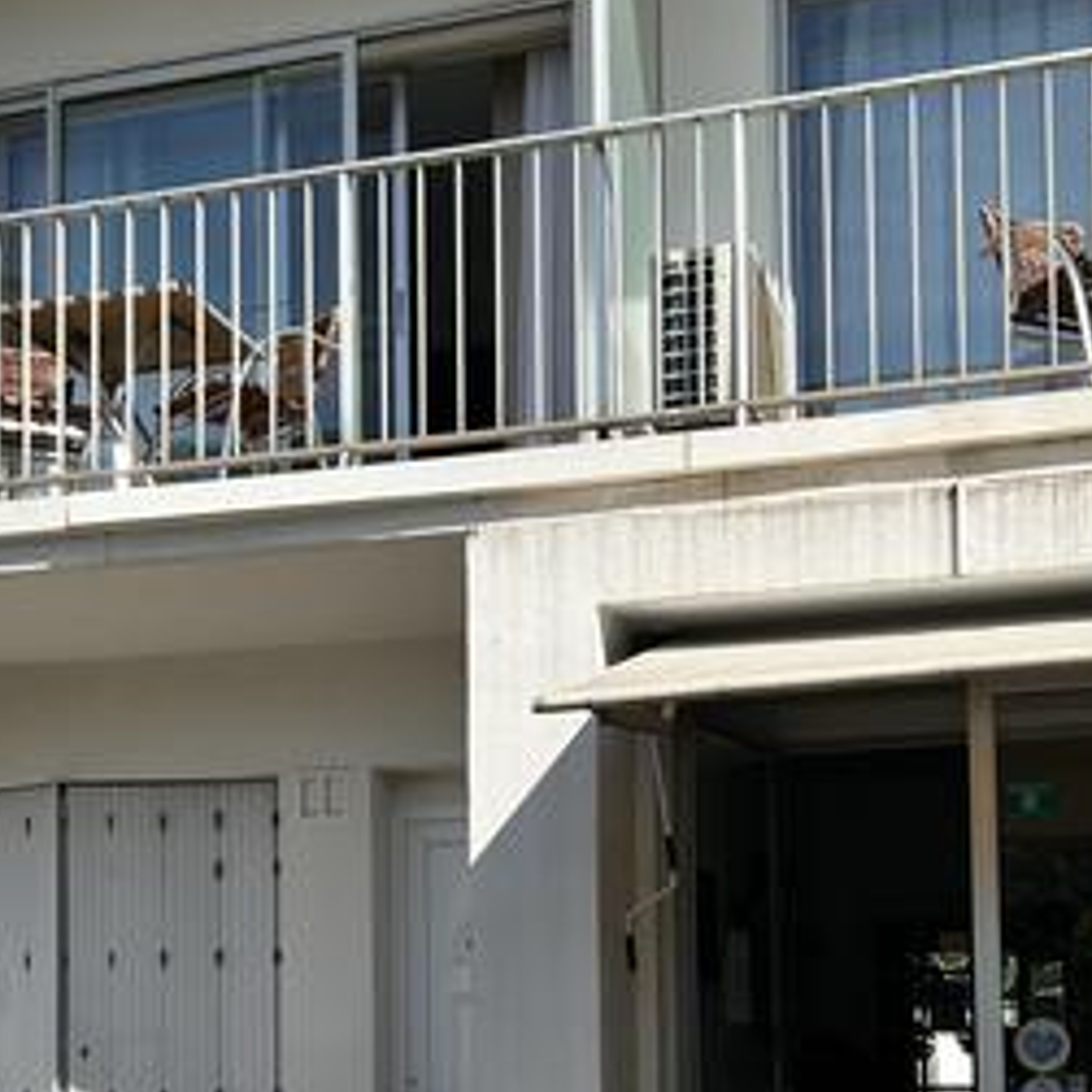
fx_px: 1963
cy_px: 940
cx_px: 457
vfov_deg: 30.0
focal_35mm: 55
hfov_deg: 31.0
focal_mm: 5.7
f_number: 1.5
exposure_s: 1/3968
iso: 50
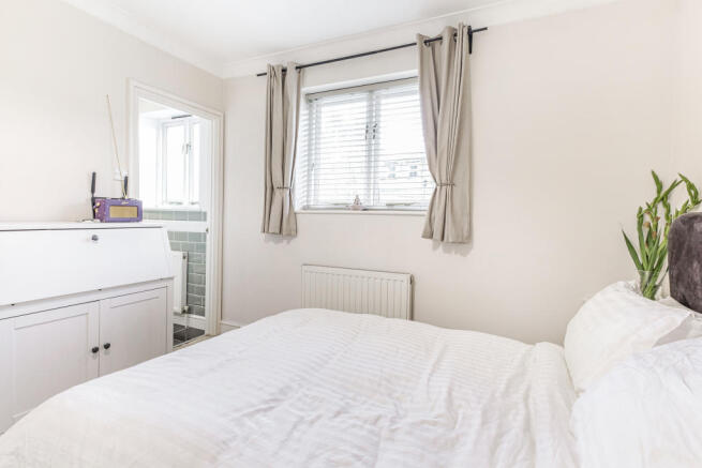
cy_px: 234
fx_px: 293
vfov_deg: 77.4
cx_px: 351
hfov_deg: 100.4
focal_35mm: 15
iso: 100
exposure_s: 1
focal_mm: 10
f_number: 8
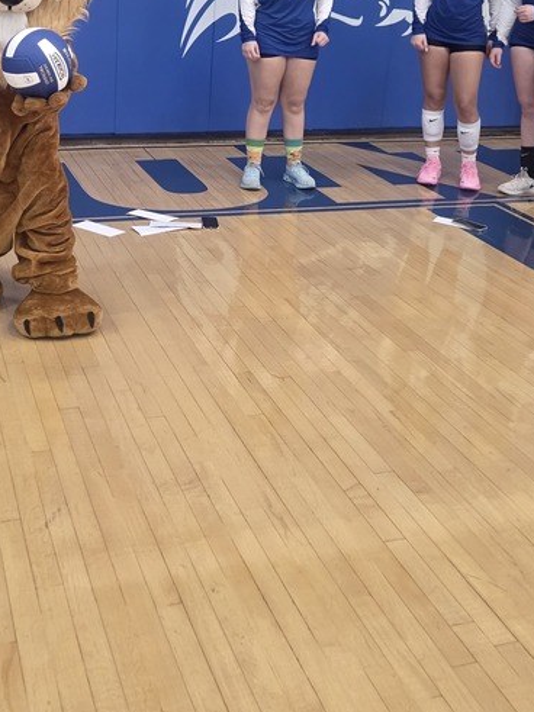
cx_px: 241
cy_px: 189
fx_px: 988
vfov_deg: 38.8
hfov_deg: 30.2
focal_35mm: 48
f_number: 1.8
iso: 640
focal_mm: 5.4
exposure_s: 1/120
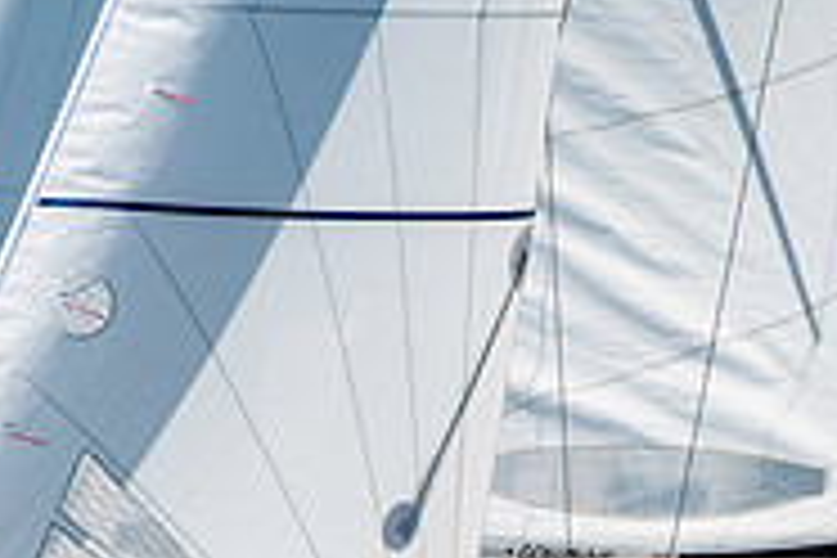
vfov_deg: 2.2
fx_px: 14507
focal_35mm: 624
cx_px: -68
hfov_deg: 3.3
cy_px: 821
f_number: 5
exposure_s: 1/1250
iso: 160
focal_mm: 200
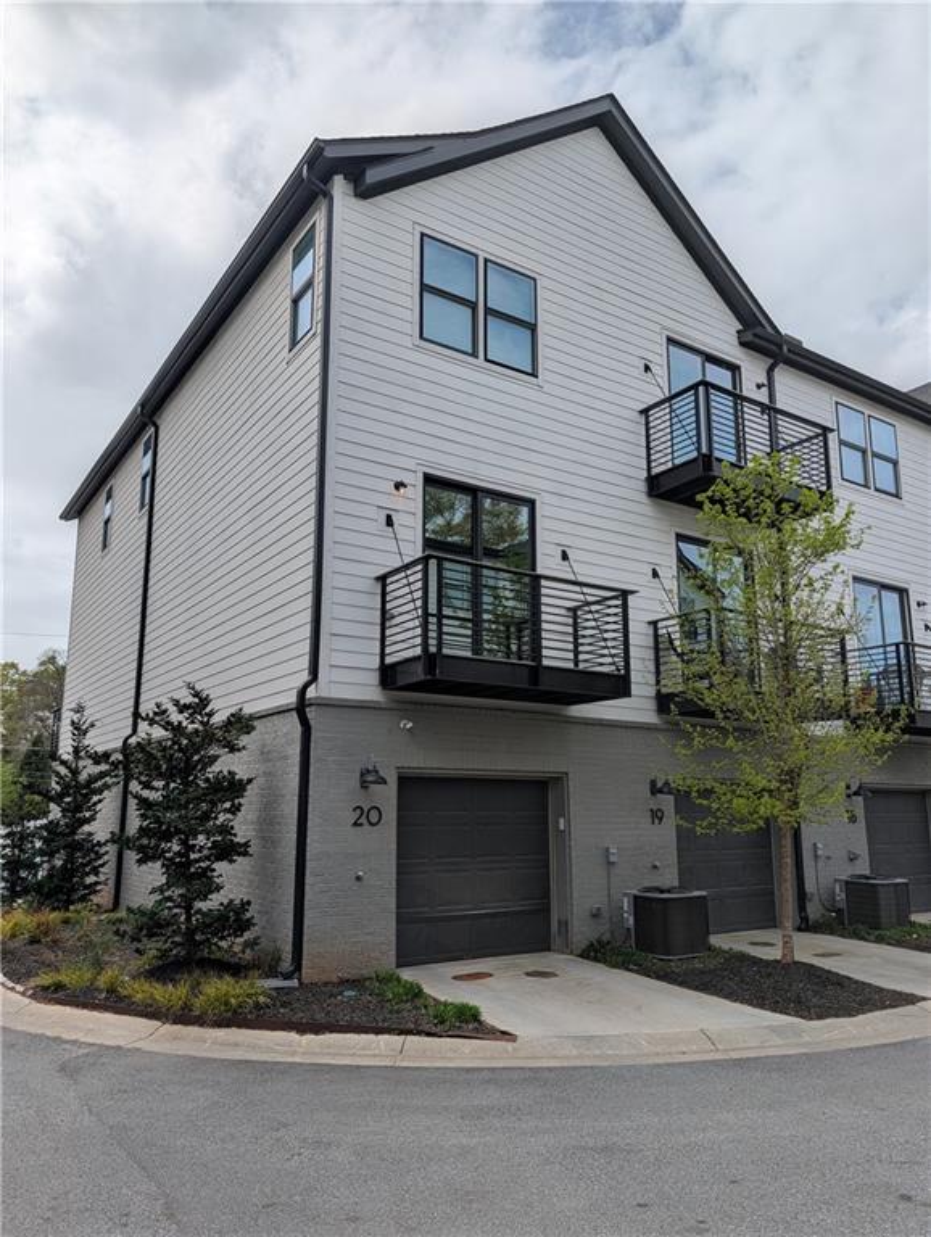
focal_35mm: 24
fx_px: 859
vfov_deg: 71.5
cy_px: 618
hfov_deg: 56.9
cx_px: 466
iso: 20
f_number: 1.68
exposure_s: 1/2252
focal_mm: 6.9
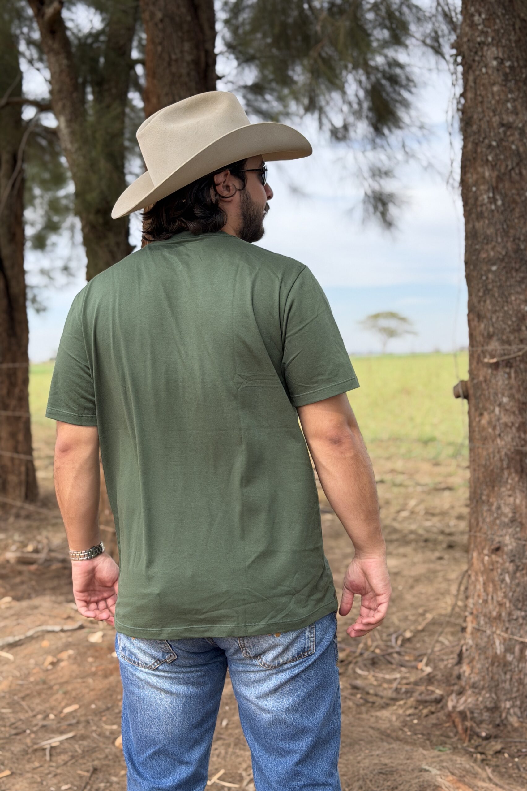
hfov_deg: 27.0
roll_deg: +2.1
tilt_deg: -2.9
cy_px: 396
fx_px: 1098
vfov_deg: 39.6
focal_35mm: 50
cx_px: 262
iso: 80
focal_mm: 6.76
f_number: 1.78
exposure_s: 1/2273
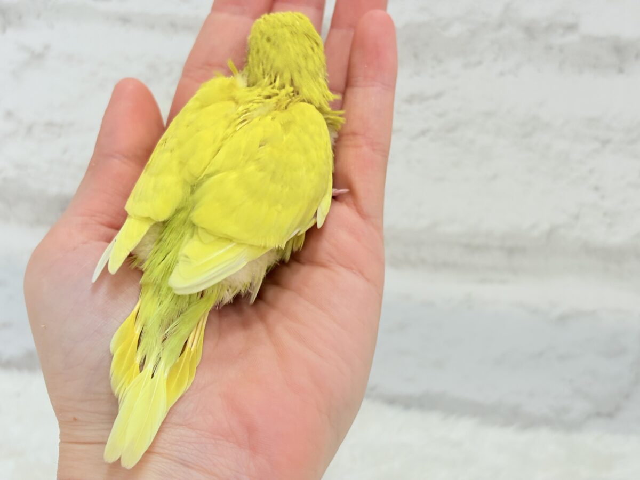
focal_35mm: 52
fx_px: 961
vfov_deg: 28.0
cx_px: 320
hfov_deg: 36.8
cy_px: 240
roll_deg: -2.3
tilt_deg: -16.6
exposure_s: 1/100
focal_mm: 5.96
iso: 64
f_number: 1.6
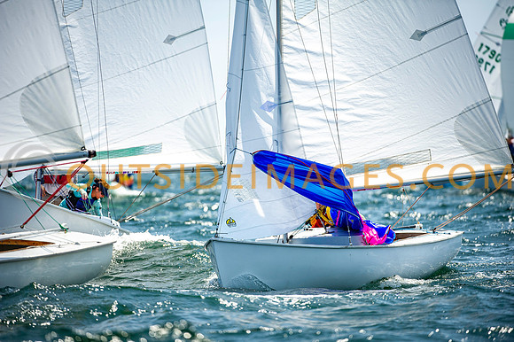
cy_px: 171
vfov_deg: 4.2
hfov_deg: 6.2
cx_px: 257
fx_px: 4709
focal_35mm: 330
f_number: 4.5
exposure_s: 1/3200
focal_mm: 330
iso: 400
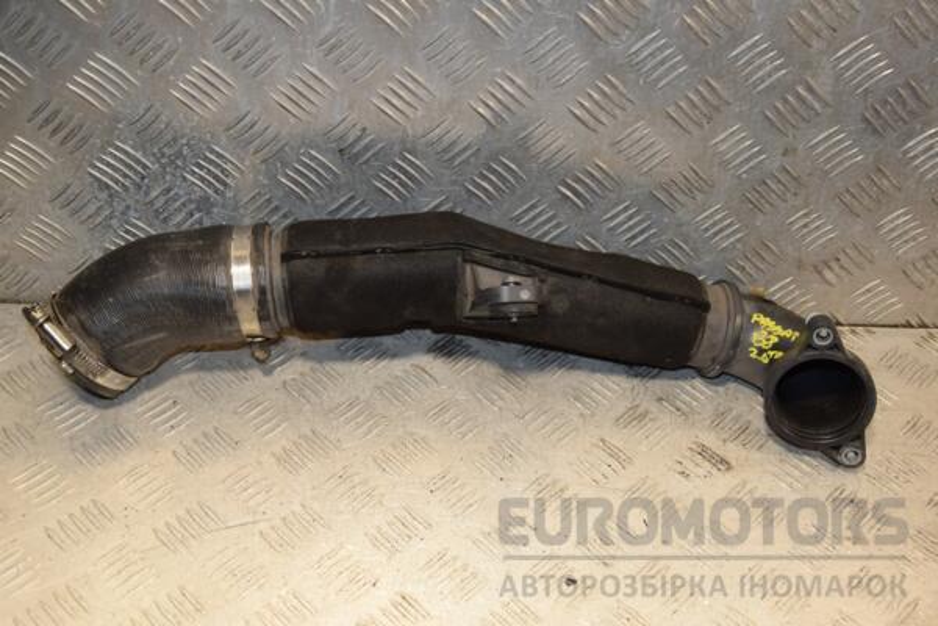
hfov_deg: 41.1
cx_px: 469
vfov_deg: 28.1
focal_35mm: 48
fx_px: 1251
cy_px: 313
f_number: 5.6
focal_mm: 32
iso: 800
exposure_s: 1/200
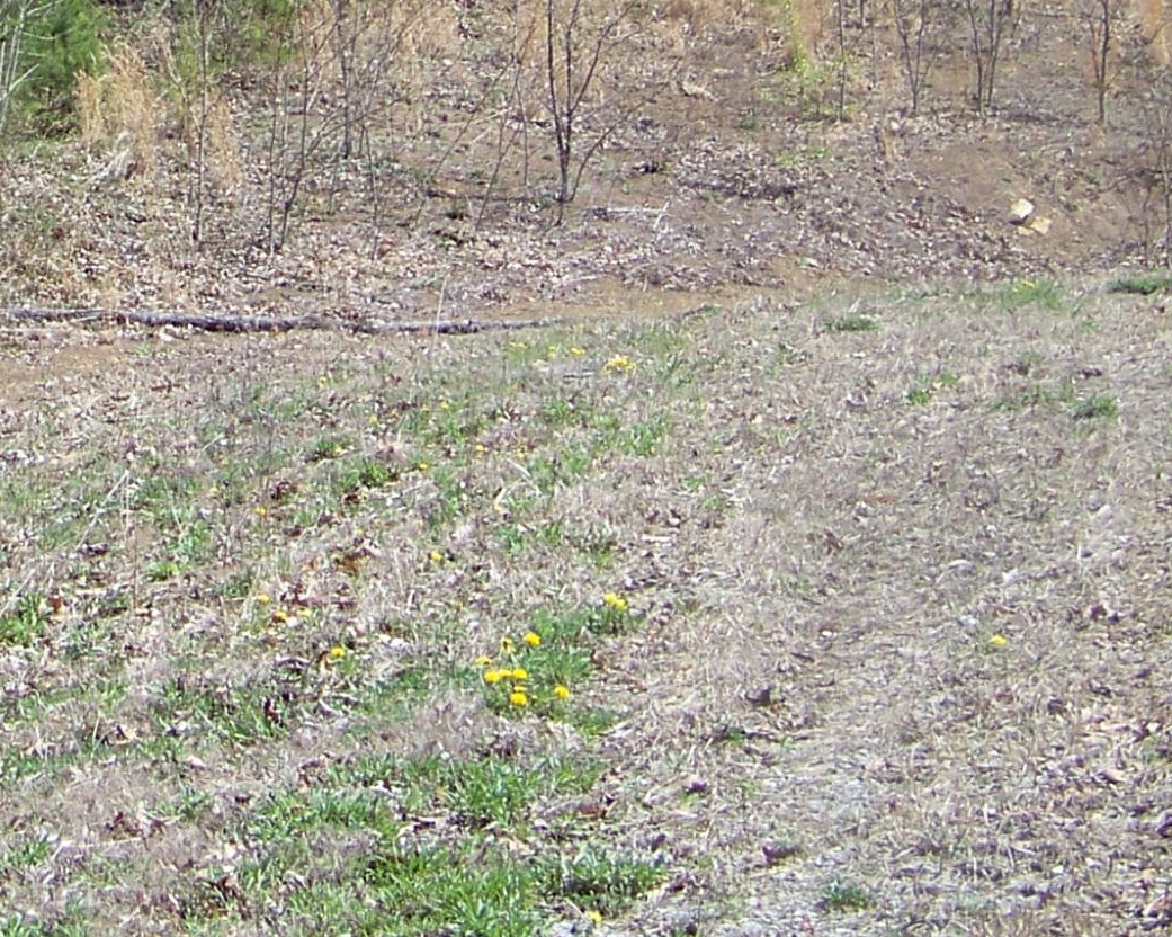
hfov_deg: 15.7
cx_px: 134
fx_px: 4196
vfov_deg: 12.3
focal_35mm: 121
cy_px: -300
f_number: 2.8
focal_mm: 6.75
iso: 64
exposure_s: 1/640
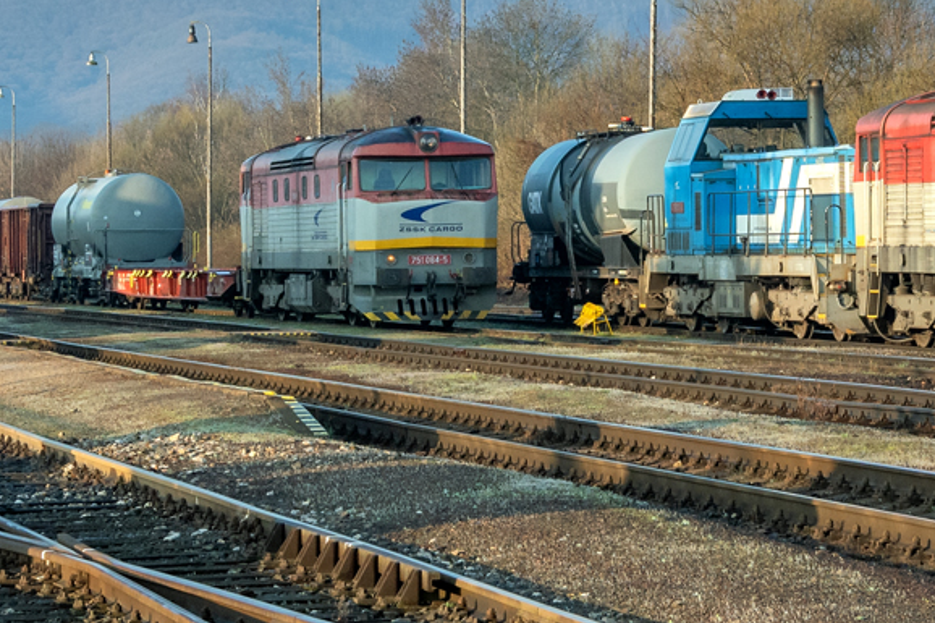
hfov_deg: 14.2
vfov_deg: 9.5
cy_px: 27
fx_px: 3739
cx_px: 569
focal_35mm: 144
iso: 320
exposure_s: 1/500
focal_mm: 35
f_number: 9
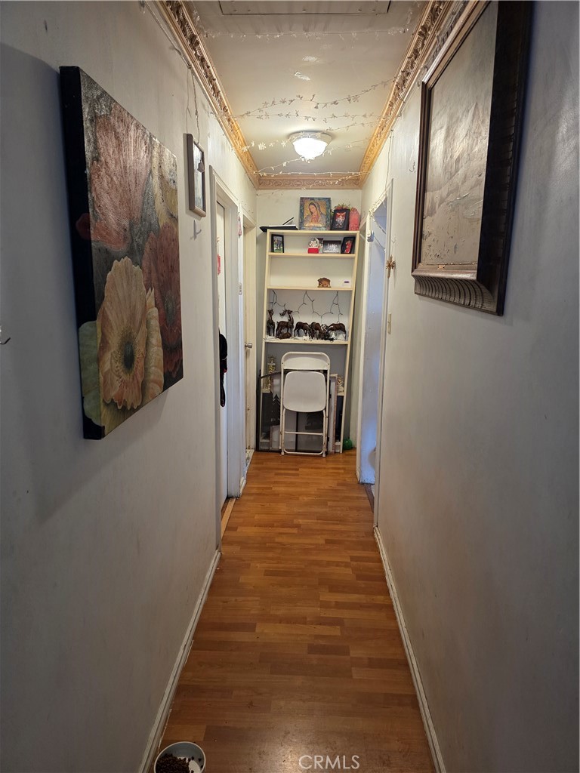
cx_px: 290
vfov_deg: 73.9
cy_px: 386
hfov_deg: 58.9
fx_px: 514
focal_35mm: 23
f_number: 1.7
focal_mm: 6.3
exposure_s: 1/120
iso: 400
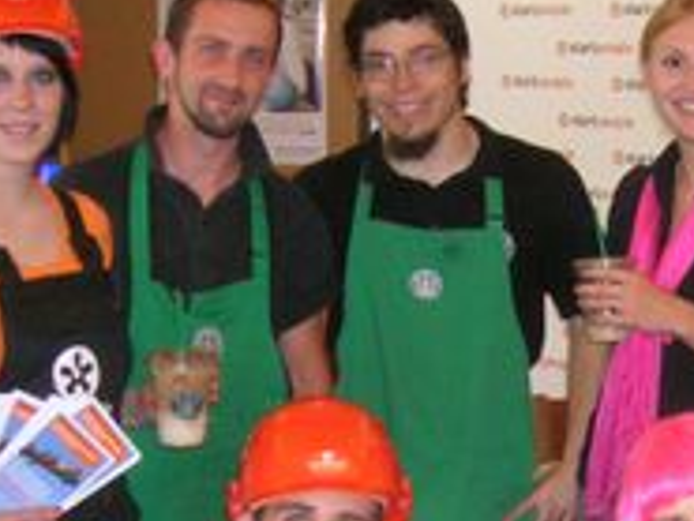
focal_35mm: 97
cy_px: 465
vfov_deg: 15.1
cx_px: 563
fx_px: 1946
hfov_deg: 20.0
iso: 161
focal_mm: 5.8
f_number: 2.9
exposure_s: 1/60.1
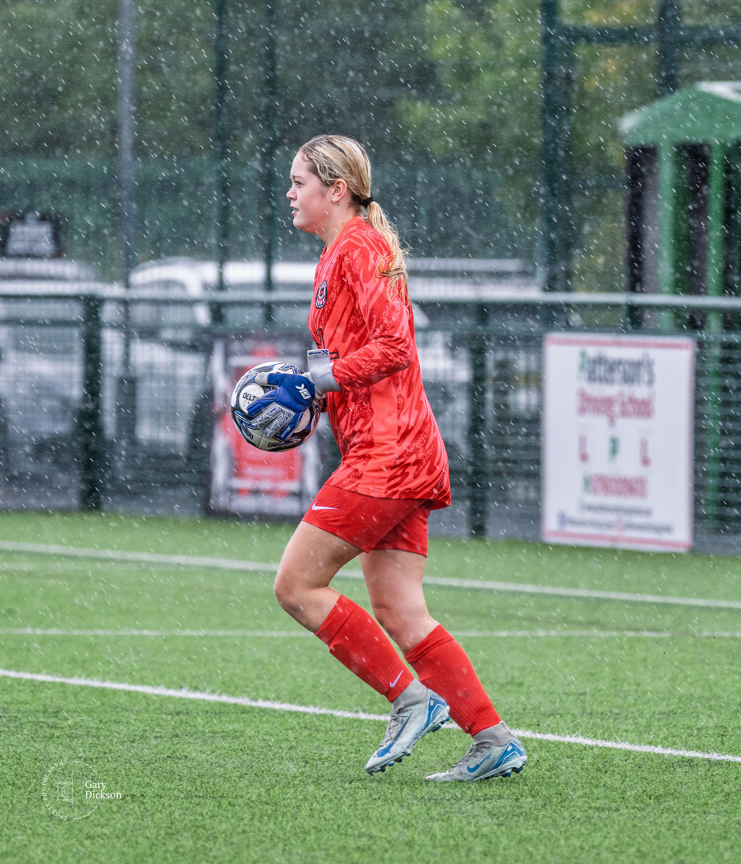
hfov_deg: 3.3
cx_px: 534
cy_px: 327
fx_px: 12846
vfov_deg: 3.9
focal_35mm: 488
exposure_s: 1/1000
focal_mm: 260
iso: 800
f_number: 5
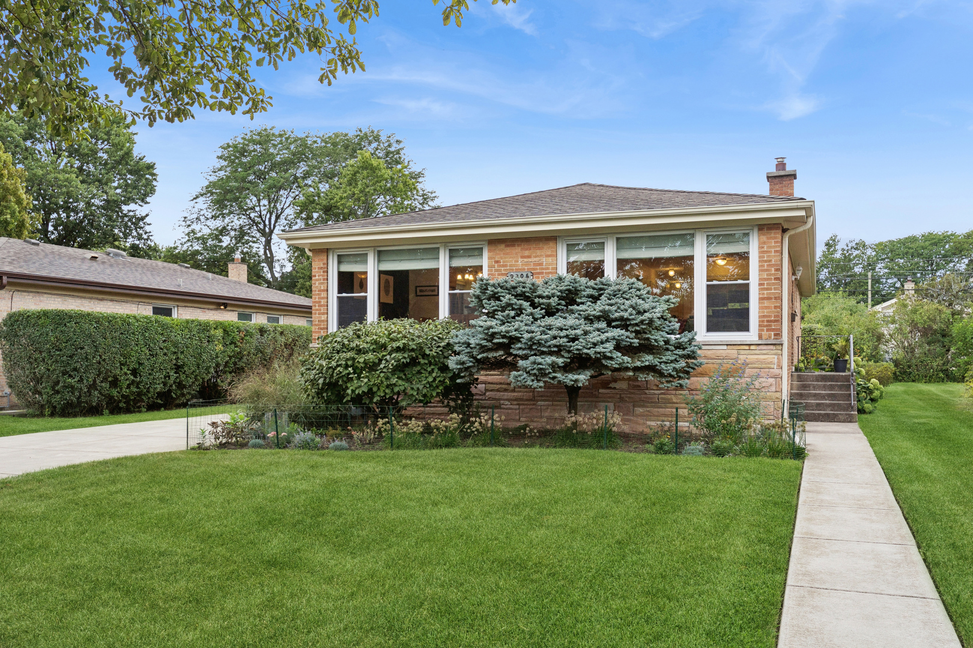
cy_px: 324
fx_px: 811
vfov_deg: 43.6
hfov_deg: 61.9
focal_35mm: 30
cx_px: 486
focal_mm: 30
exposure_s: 1/250
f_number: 8
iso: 400
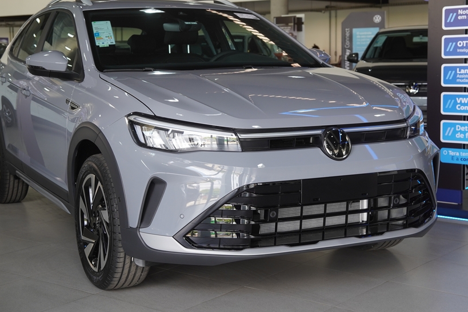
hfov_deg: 33.4
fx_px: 780
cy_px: 137
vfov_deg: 22.6
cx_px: 213
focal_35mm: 60
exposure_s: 1/60
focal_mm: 32
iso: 250
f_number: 4
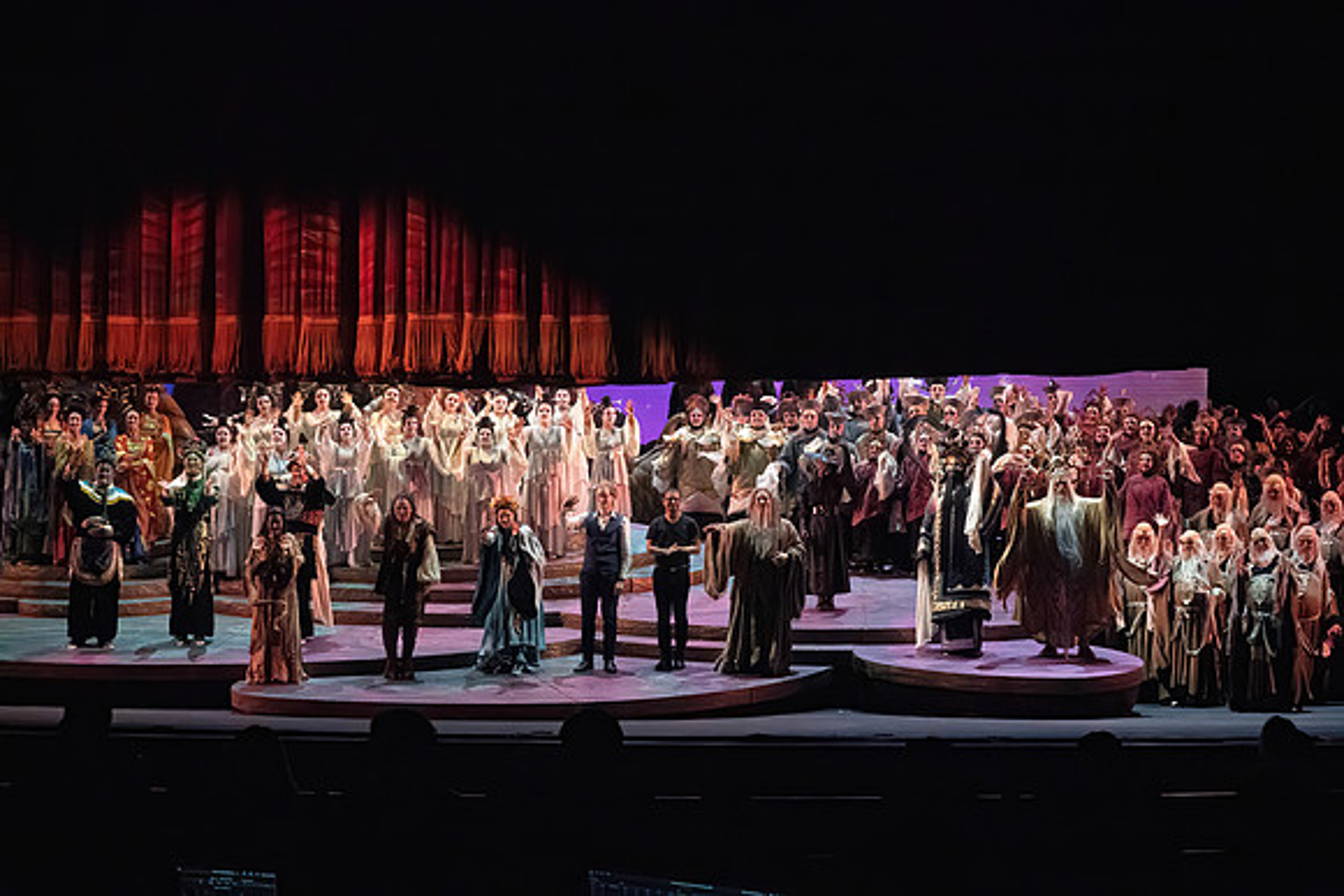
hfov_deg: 28.8
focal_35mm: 70
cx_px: 672
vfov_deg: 19.5
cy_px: 448
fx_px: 2614
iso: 20000
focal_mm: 70
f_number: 10
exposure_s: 1/1000
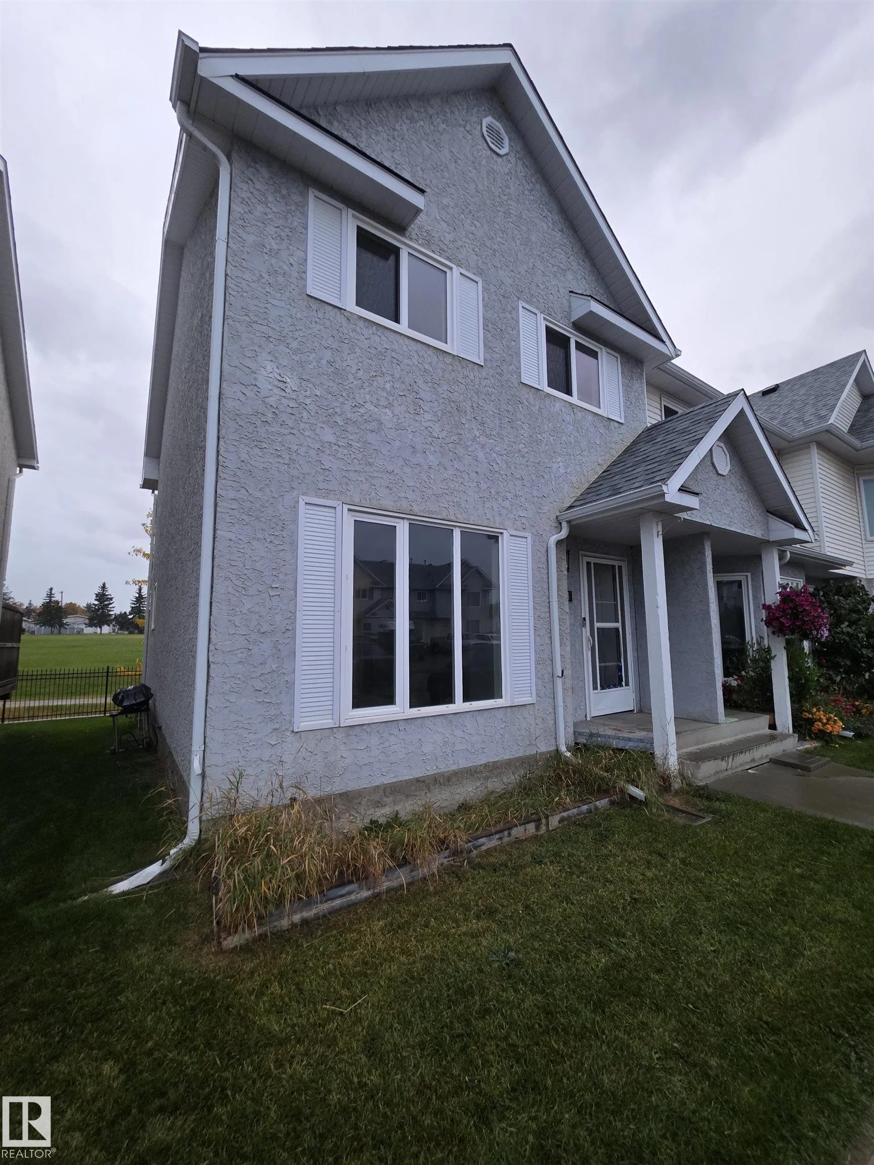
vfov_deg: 106.2
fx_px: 438
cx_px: 437
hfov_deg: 89.9
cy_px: 582
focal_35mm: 13
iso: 250
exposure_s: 1/60
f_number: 1.9
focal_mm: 2.2
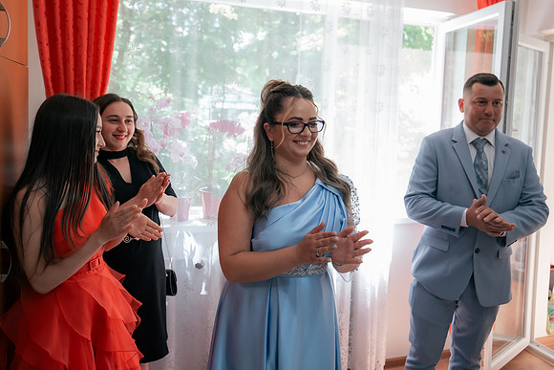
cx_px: 296
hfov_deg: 57.4
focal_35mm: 33
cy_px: 155
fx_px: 505
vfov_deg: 40.1
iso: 1250
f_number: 2.8
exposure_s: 1/320
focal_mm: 27
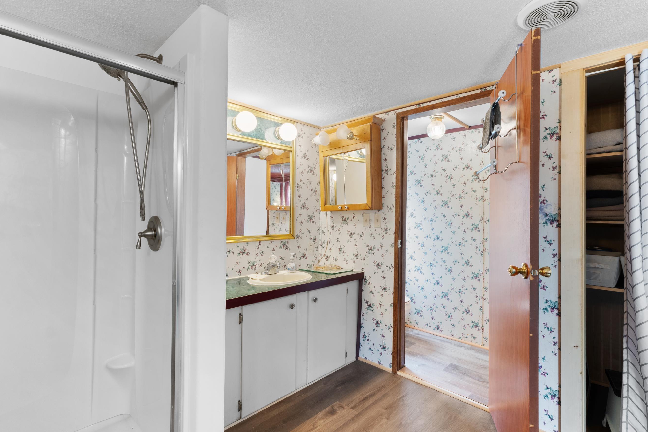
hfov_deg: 93.1
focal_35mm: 17
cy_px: 215
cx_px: 345
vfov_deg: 70.4
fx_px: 306
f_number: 9
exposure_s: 1
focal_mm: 10
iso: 200
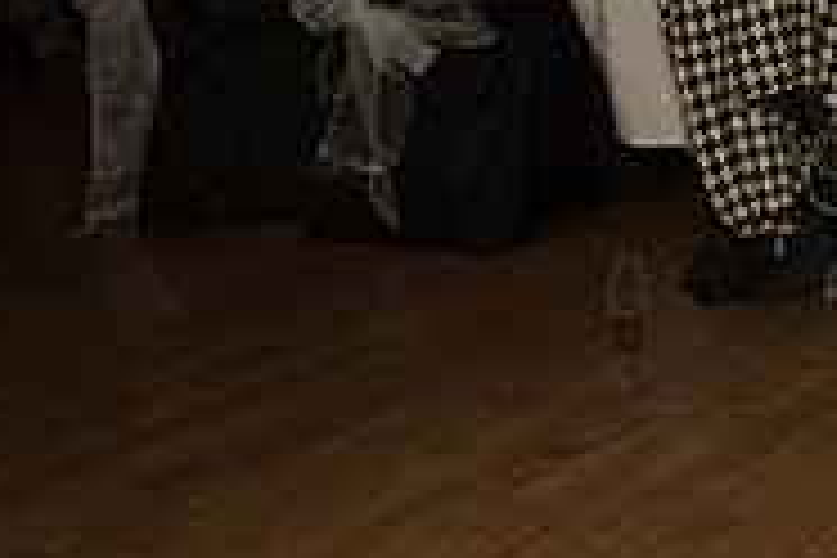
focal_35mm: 75
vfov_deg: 18.0
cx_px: 1206
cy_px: 101
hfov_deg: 22.7
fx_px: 1744
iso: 2000
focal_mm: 24
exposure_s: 1/320
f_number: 3.5
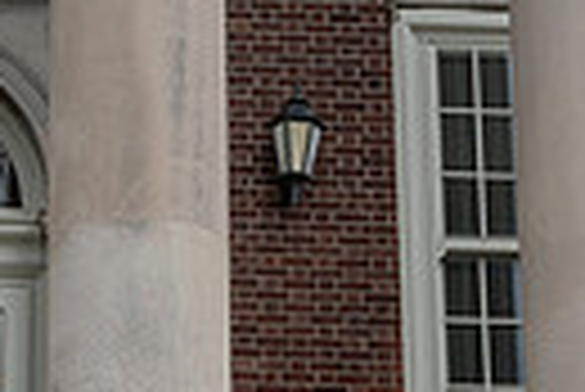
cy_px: 244
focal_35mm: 164
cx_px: 74
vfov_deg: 8.4
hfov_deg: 12.4
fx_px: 2668
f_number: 5.6
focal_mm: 24
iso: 80
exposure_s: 1/250
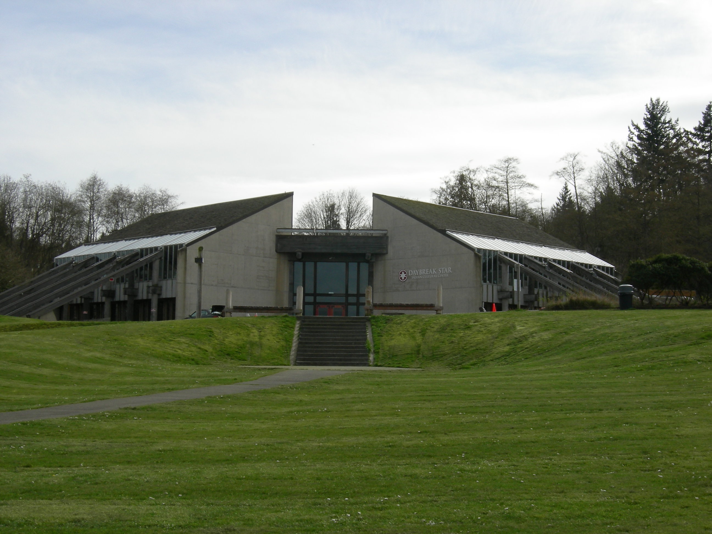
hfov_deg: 33.8
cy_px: 267
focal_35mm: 57
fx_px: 1172
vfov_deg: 25.7
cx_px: 356
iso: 64
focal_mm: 11.9
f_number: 7.4
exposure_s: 1/272
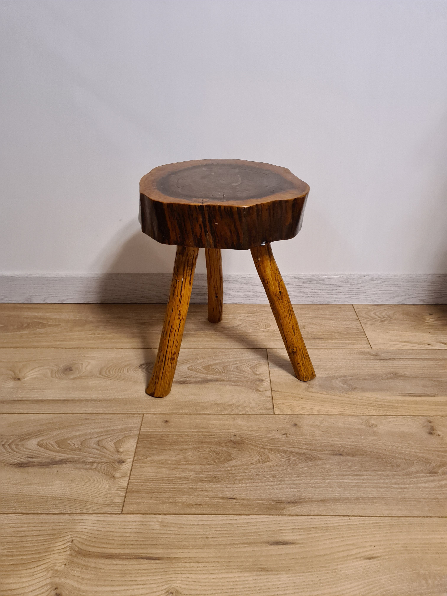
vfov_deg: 67.3
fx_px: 448
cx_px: 224
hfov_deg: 53.1
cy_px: 298
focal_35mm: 26
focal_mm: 5.4
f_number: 1.8
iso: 500
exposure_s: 1/50
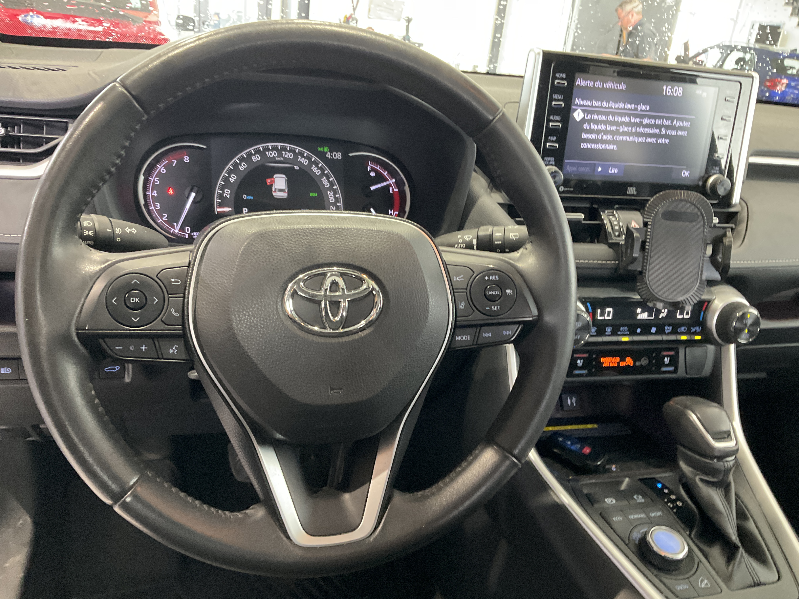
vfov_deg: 48.2
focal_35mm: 29
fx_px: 669
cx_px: 400
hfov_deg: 61.7
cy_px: 300
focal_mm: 3
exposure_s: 1/33
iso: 320
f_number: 1.8
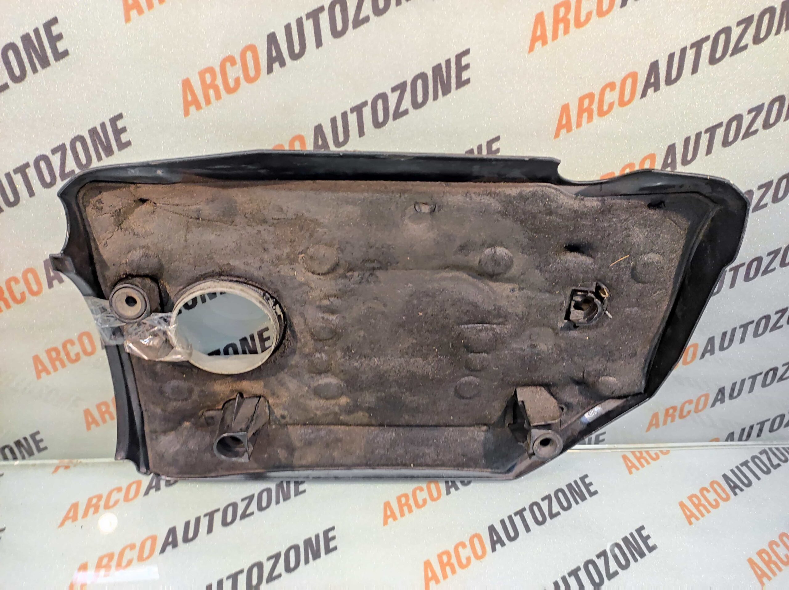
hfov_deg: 91.1
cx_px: 394
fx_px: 387
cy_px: 295
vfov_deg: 74.7
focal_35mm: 17
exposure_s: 1/33
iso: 1644
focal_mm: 4.74
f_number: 1.79
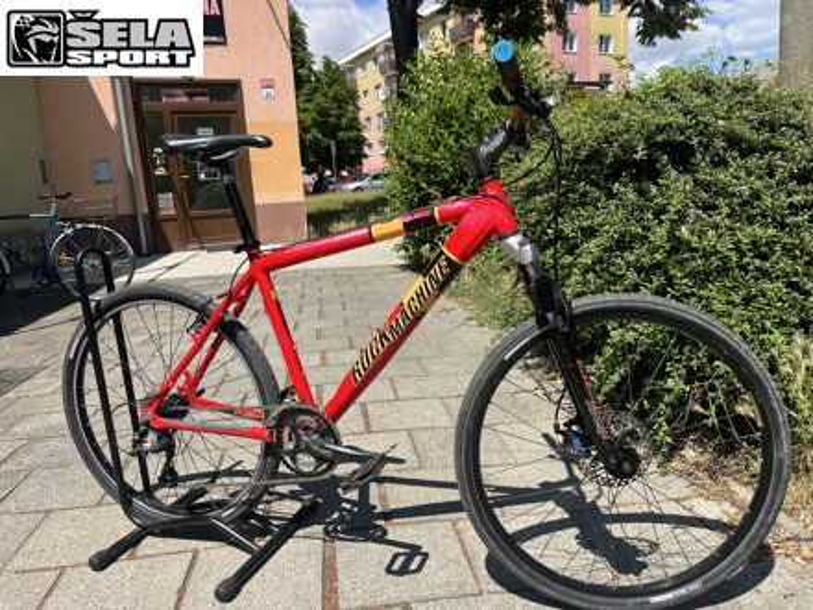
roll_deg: +3.5
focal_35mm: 26
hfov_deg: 67.3
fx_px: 611
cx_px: 406
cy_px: 305
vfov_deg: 53.1
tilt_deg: -11.7
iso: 50
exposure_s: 1/3049
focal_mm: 5.1
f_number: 1.6
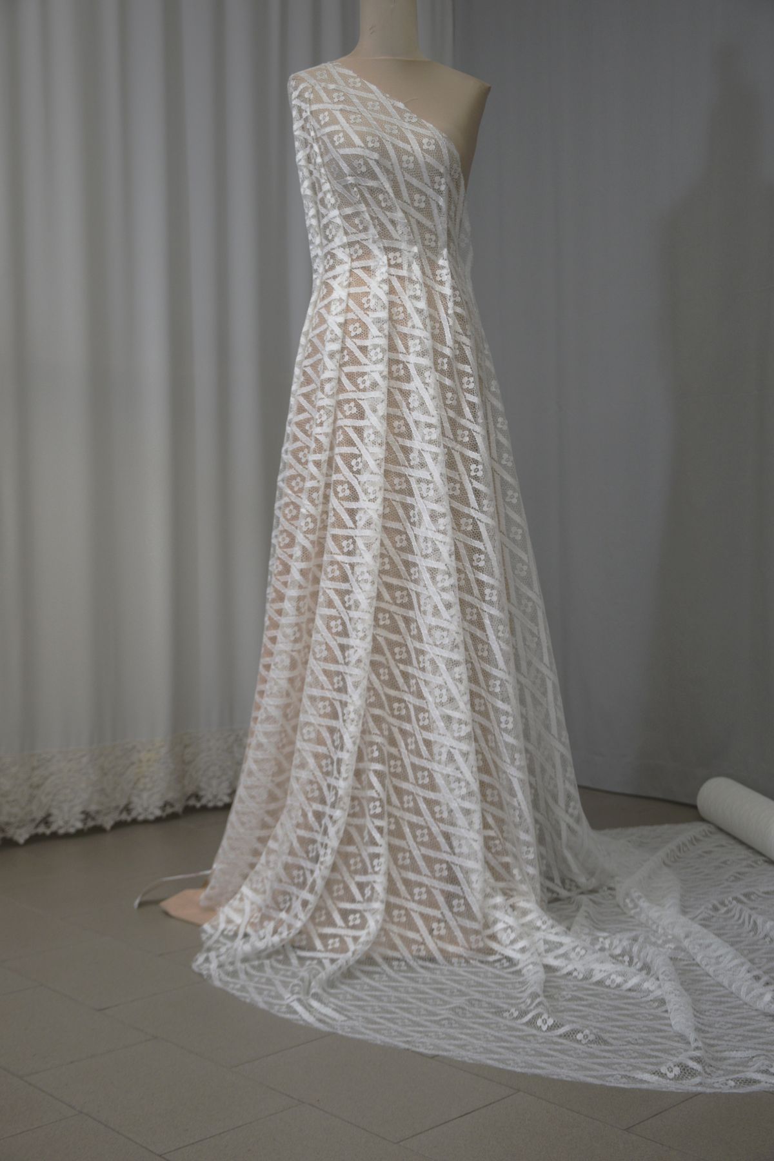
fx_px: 1451
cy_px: 580
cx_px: 387
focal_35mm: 45
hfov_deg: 29.9
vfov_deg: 43.6
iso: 400
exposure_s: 1/80
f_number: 4.5
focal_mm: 30
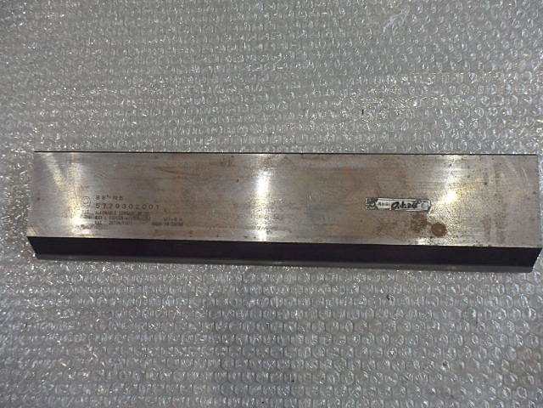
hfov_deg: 69.4
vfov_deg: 54.9
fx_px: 392
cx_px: 272
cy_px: 204
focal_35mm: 25
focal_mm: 4.5
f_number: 3
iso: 100
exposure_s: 1/40
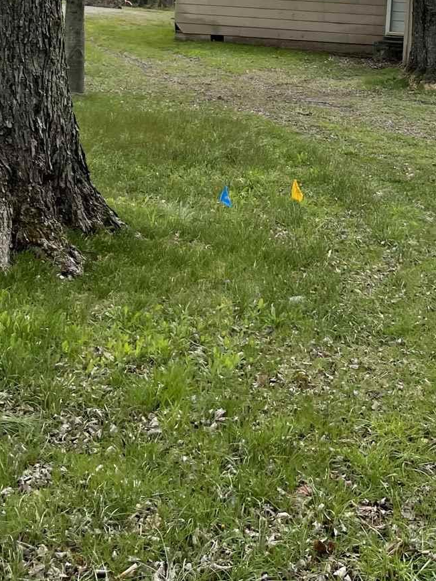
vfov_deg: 27.2
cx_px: 425
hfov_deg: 20.7
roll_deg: -1.5
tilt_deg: -0.2
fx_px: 1159
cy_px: 58
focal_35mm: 69
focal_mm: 4.2
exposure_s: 1/2564
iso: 32
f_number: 1.6
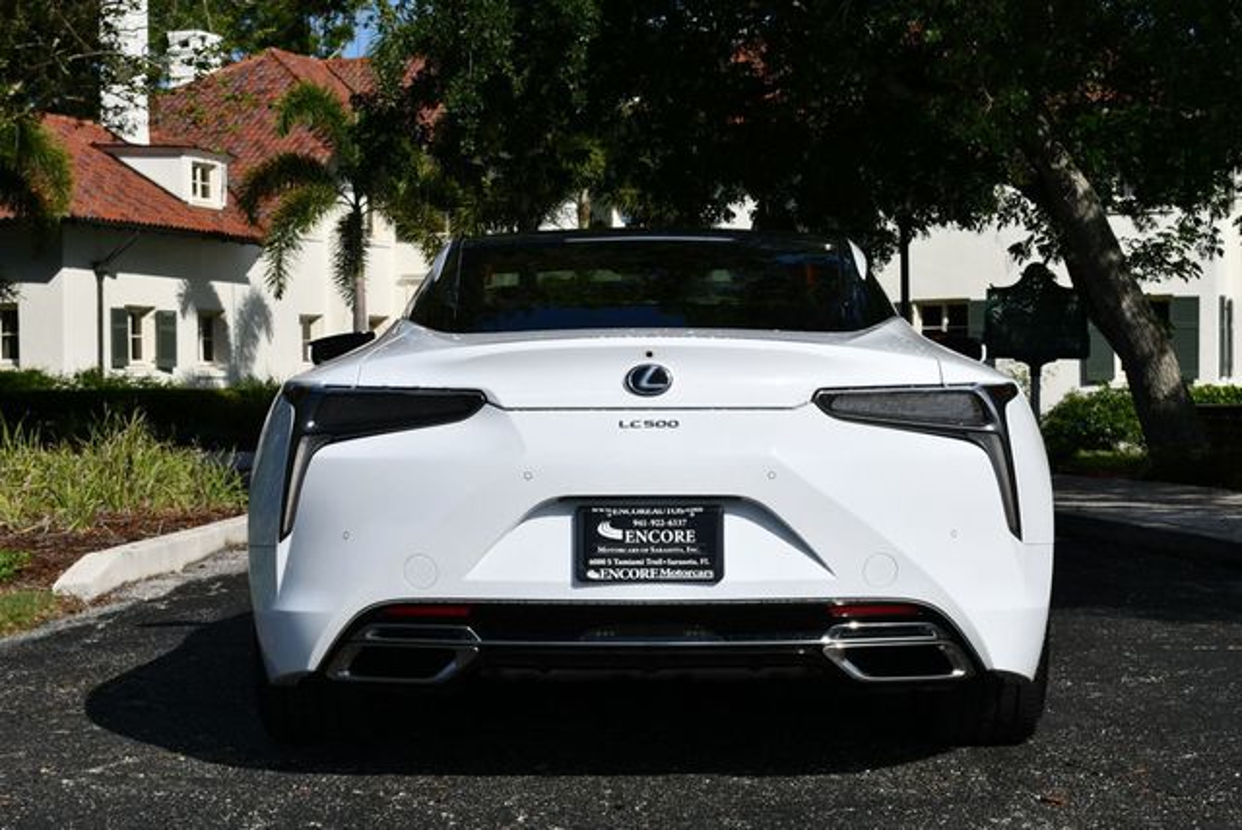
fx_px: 2417
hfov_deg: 28.8
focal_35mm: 70
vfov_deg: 19.5
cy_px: 415
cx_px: 621
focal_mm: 35
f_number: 10
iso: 100
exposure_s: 1/400
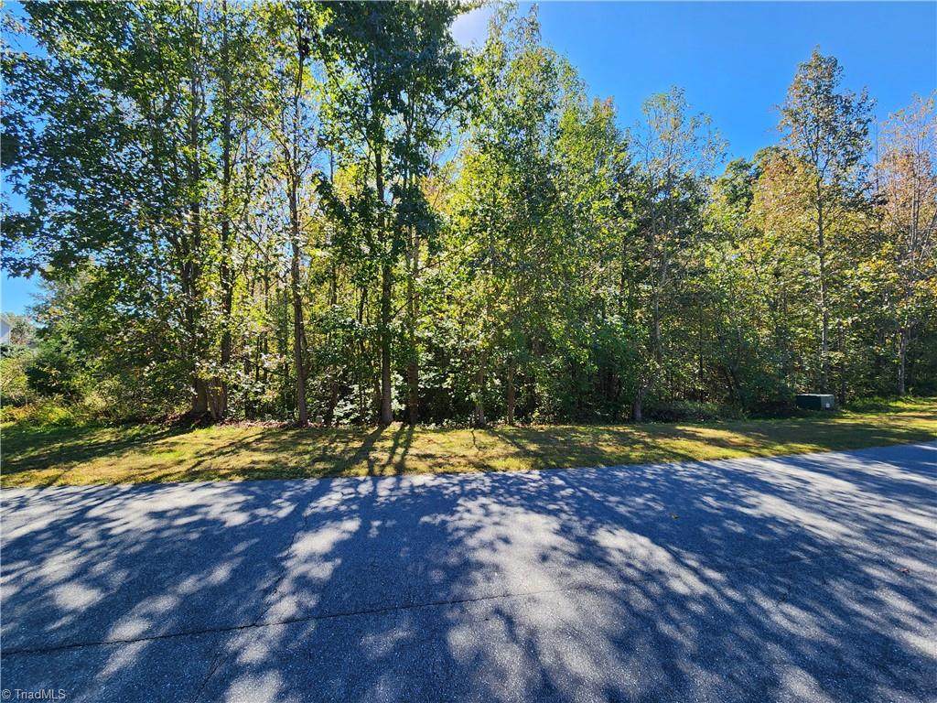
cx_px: 468
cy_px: 352
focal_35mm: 13
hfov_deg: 106.2
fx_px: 352
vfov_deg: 89.9
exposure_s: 1/489
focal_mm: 2.2
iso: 50
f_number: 2.2
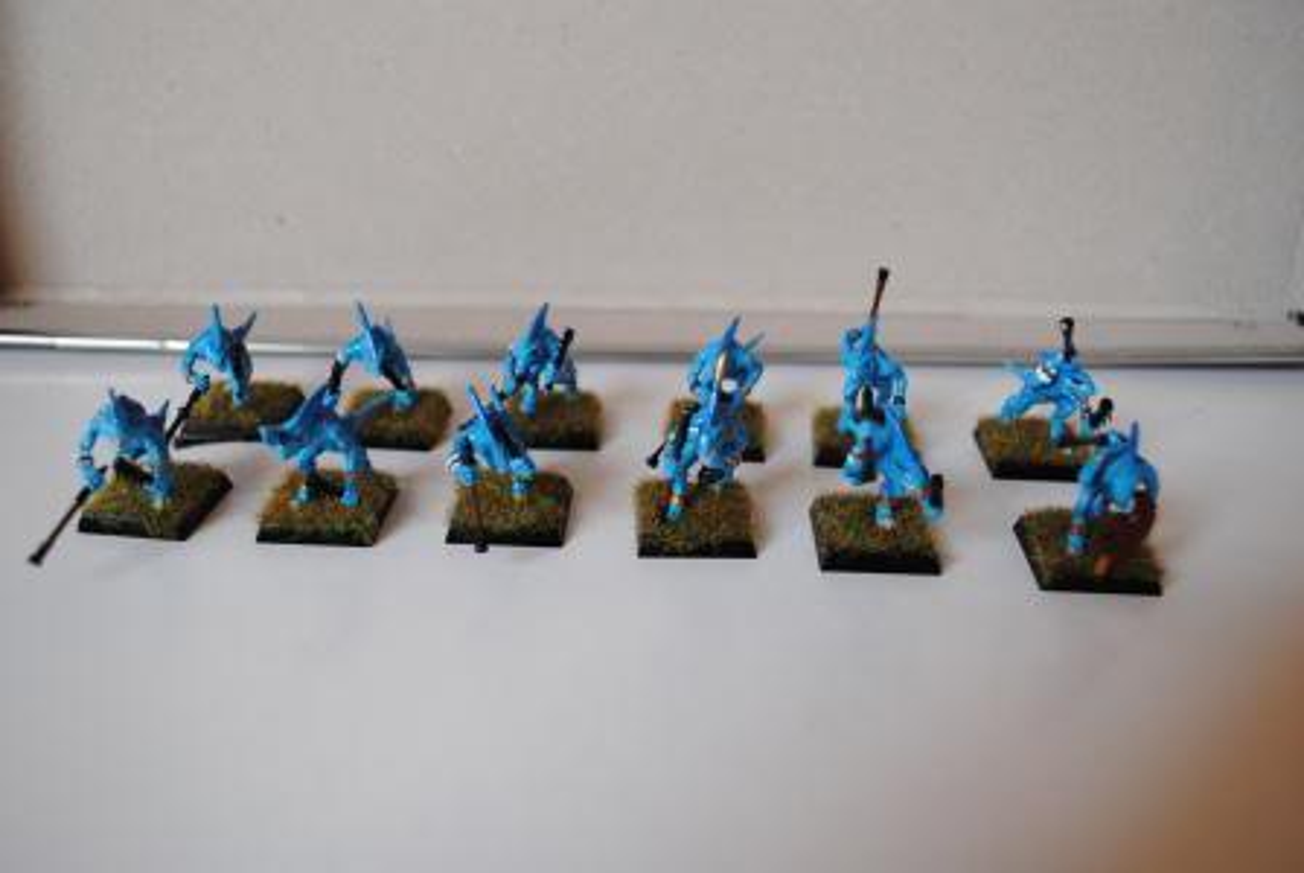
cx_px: 652
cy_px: 436
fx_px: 1197
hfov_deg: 57.2
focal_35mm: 33
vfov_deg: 40.1
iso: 200
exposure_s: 1/100
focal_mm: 22
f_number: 5
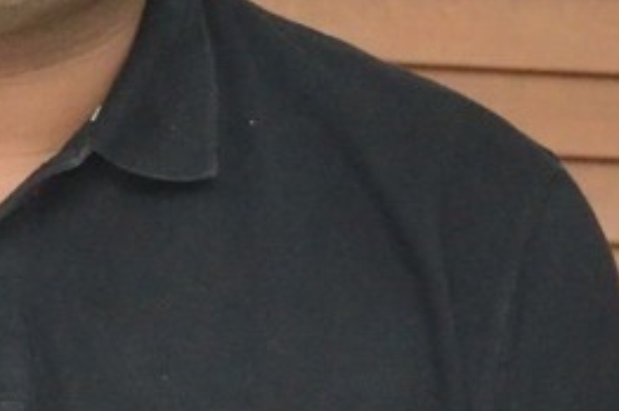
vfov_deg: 1.9
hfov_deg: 2.9
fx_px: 12369
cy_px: 197
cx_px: 40
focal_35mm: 720
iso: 4000
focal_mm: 105
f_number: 6.3
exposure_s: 1/125
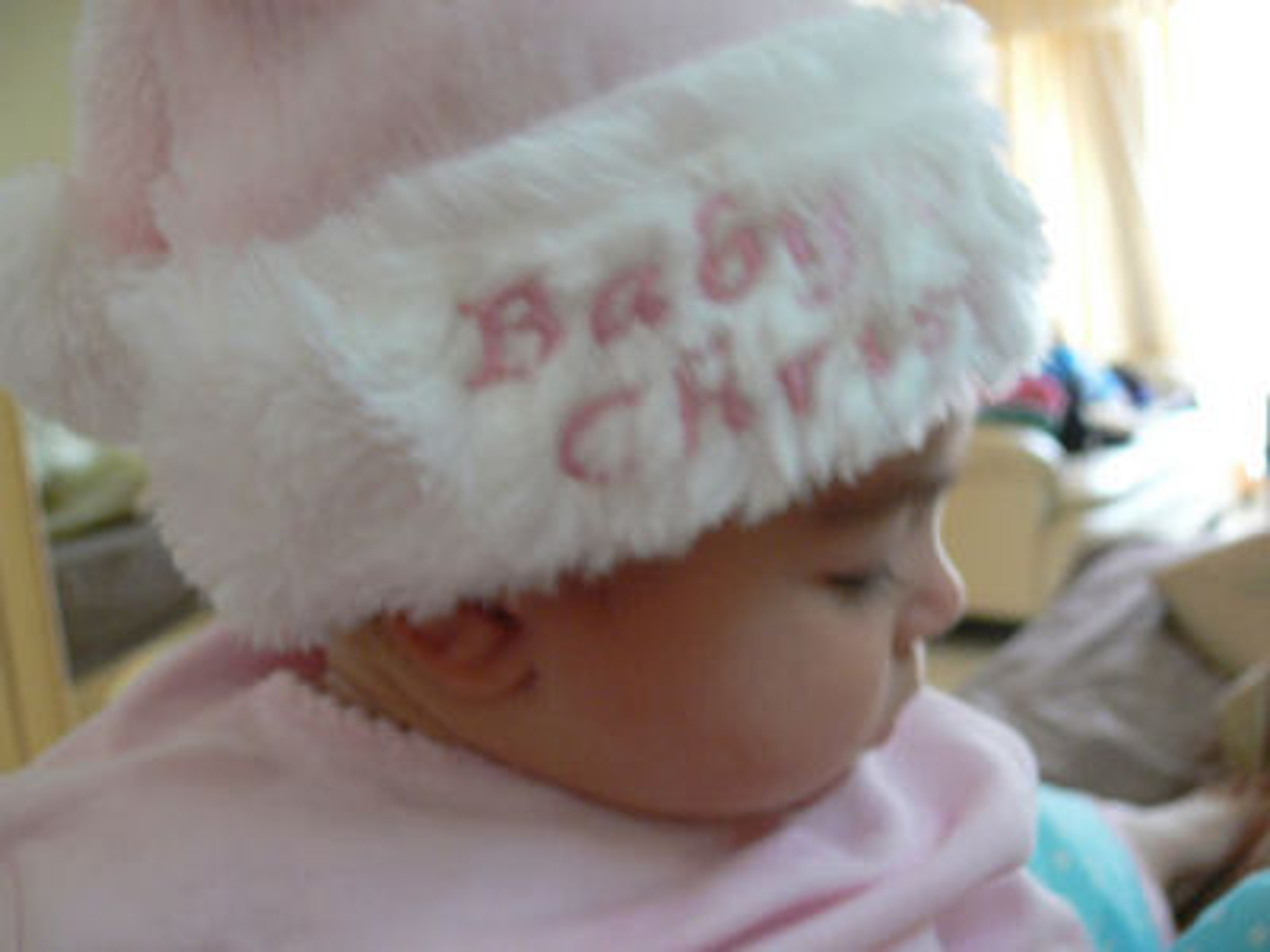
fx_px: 1284
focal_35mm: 35
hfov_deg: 52.6
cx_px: 635
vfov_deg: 40.7
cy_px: 476
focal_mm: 7.4
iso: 200
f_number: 2.8
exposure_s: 1/20
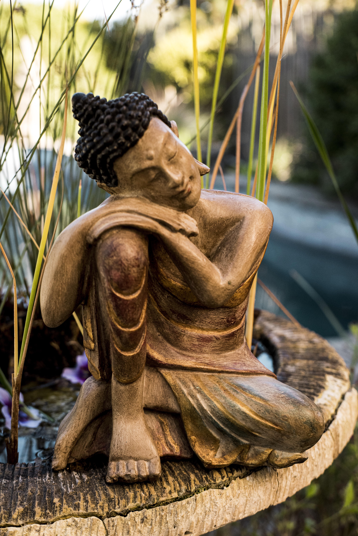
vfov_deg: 39.6
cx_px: 179
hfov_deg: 27.0
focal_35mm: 50
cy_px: 268
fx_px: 745
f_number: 4
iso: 1600
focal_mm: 50
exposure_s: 1/1000
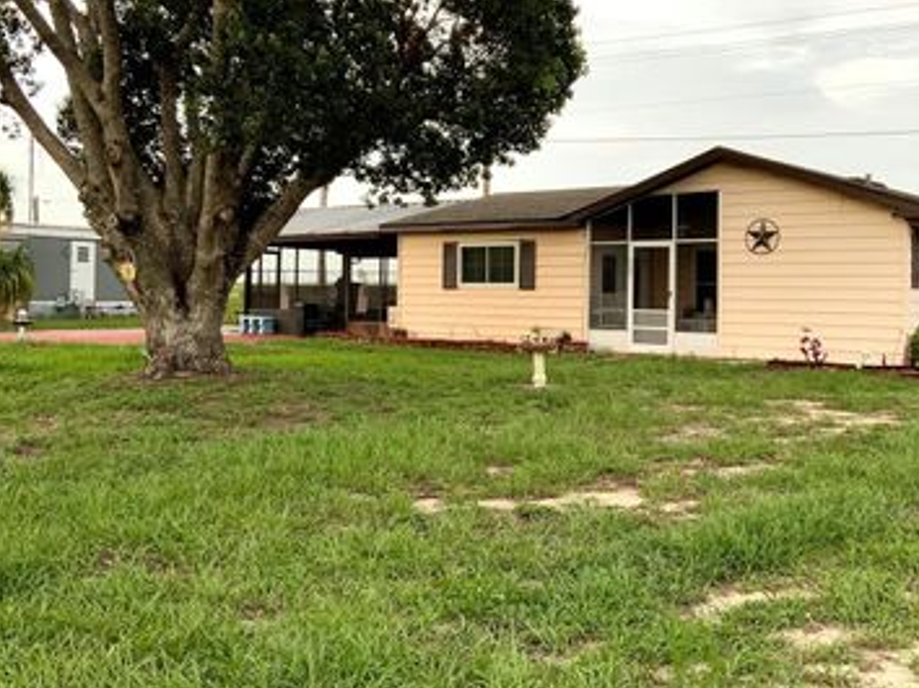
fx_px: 1088
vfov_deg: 35.0
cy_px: 276
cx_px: 540
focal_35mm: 41
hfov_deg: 45.6
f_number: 1.8
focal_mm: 3
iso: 16
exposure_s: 1/222
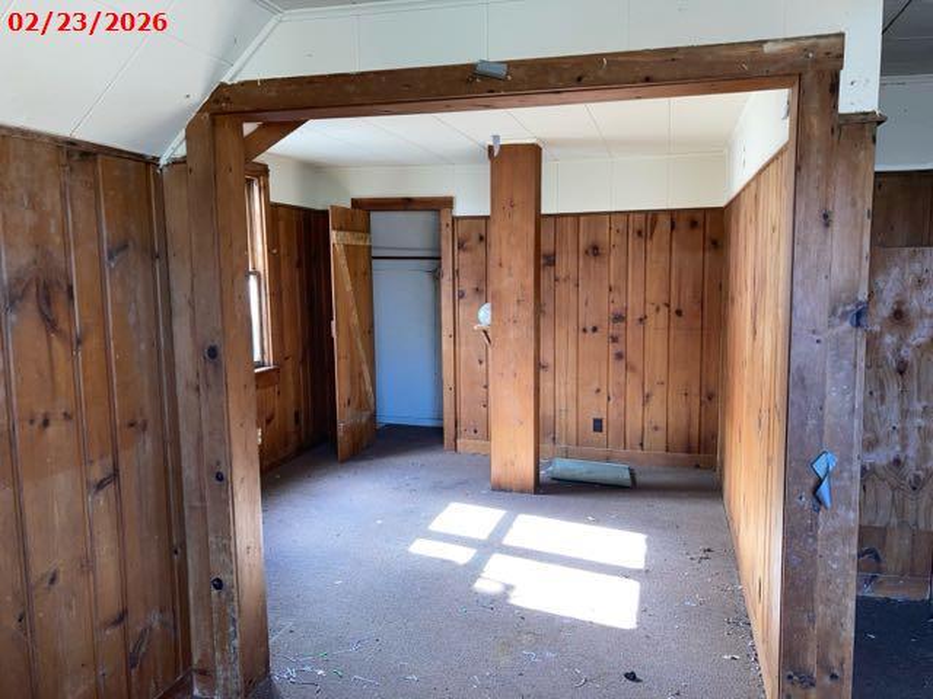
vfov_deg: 49.7
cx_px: 466
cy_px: 350
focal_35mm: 28
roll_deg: -0.2
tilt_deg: -5.5
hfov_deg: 63.4
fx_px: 755
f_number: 1.8
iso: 25
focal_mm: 3.99
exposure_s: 1/28
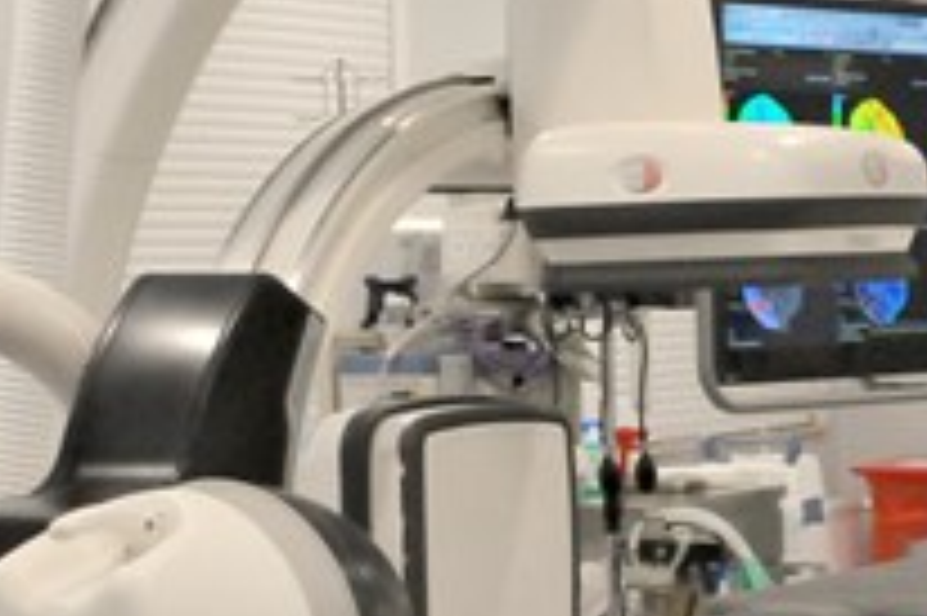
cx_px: 716
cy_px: 348
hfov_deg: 18.1
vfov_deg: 12.2
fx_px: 2882
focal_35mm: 112
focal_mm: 24
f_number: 4
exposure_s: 1/400
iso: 2500
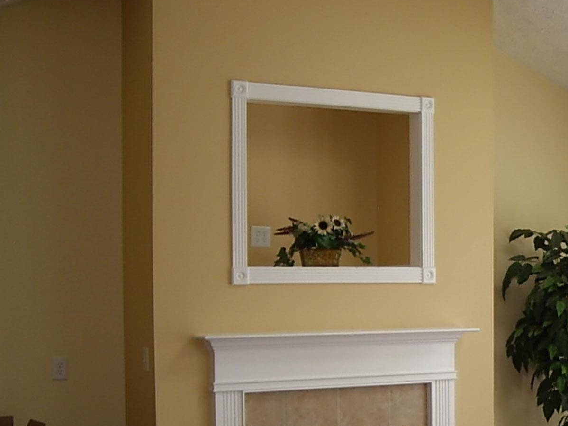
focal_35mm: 73
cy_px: 342
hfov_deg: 25.7
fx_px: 1198
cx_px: 531
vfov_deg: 20.0
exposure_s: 1/60
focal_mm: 6.2
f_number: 2.7
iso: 50
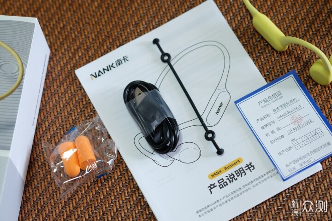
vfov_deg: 15.2
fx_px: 830
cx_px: 166
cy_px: 110
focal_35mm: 90
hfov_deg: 22.6
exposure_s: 1/50
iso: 1000
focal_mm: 60
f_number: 3.6
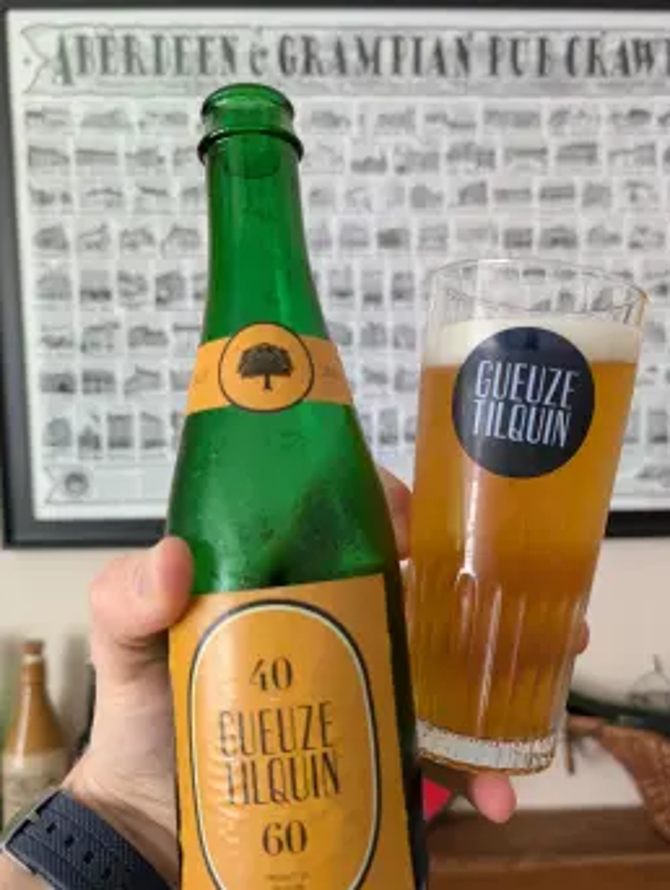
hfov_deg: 49.7
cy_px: 457
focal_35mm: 28
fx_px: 721
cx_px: 380
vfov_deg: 63.4
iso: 147
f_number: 1.68
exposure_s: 1/68.8
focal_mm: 6.9
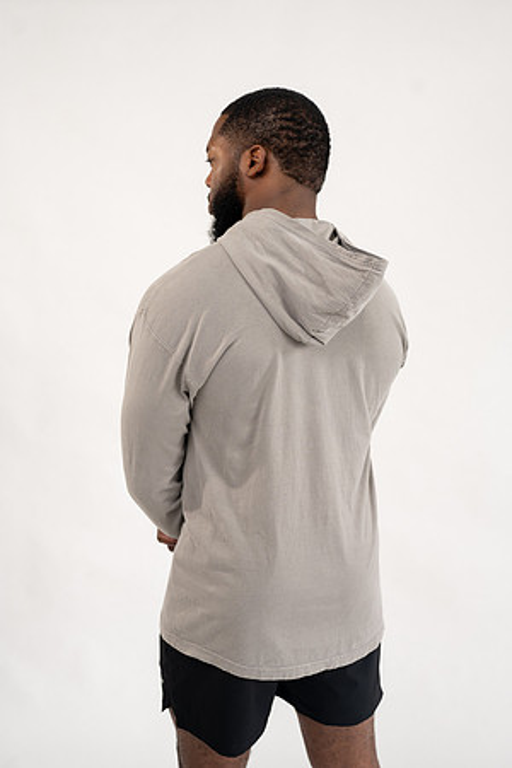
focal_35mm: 50
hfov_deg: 27.0
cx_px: 256
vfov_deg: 39.6
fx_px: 1067
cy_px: 384
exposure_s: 1/125
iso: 200
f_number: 4
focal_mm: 50
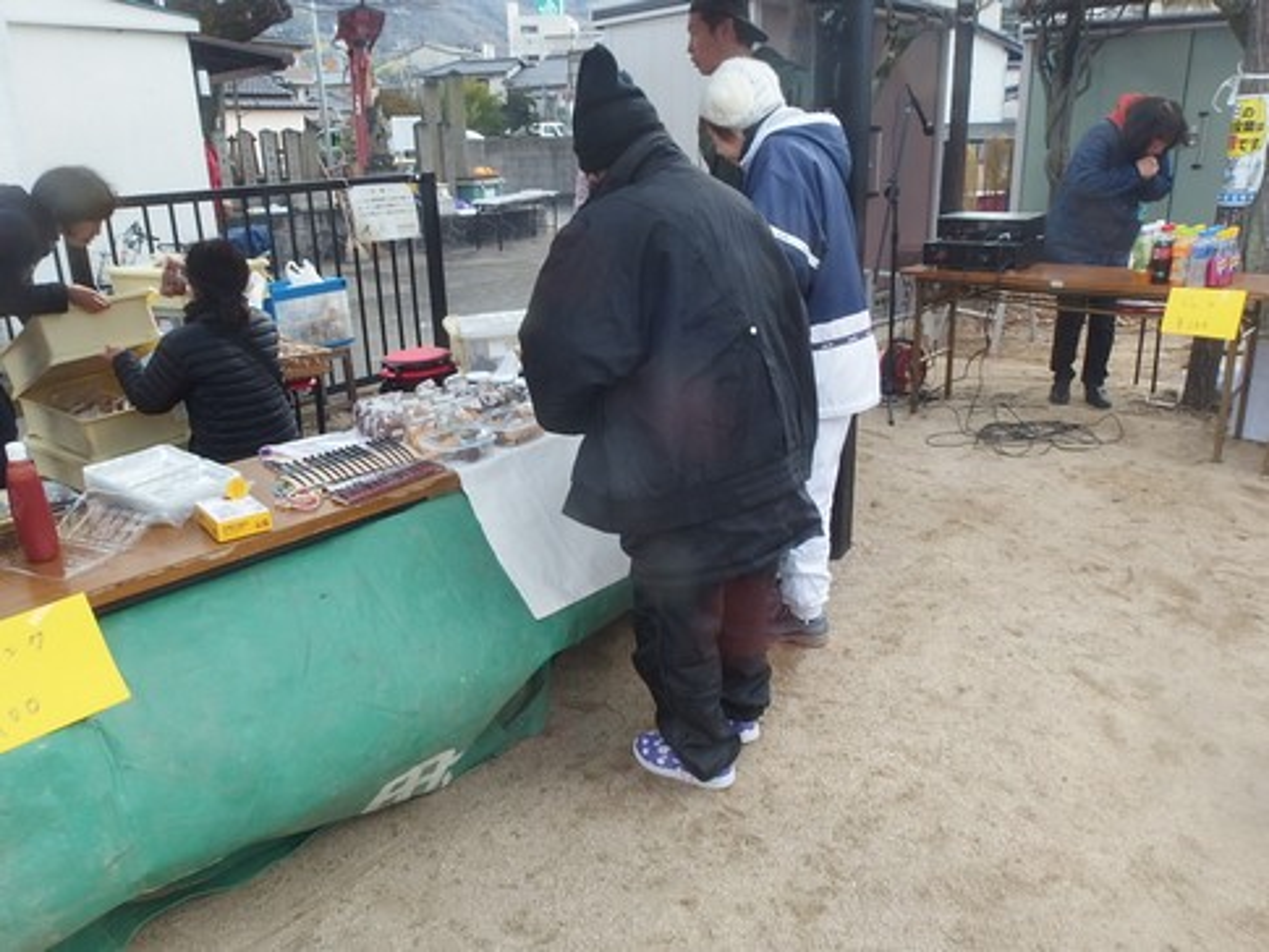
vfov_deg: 53.1
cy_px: 476
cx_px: 634
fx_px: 953
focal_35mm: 26
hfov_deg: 67.3
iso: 100
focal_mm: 4.7
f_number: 7.1
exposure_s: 1/80
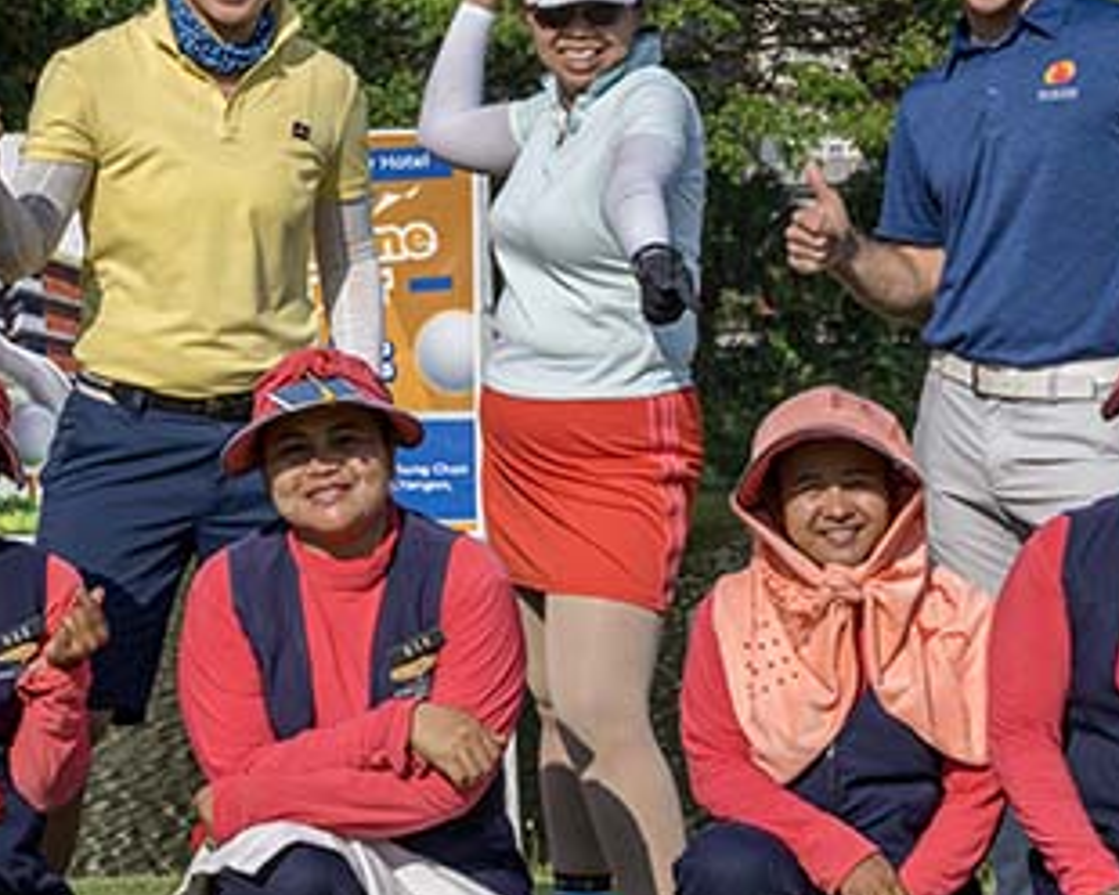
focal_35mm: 119
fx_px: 3941
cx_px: 336
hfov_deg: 16.1
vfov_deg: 12.9
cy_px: 170
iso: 320
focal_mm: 41
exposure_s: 1/800
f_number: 8
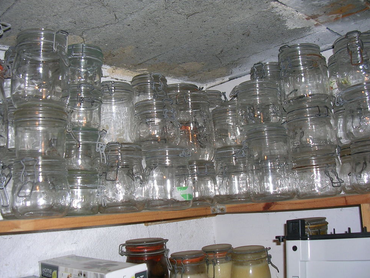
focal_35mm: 39
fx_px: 417
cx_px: 180
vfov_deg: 36.8
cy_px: 138
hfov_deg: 47.8
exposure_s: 1/60.1
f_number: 2.8
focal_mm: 5.8
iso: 50
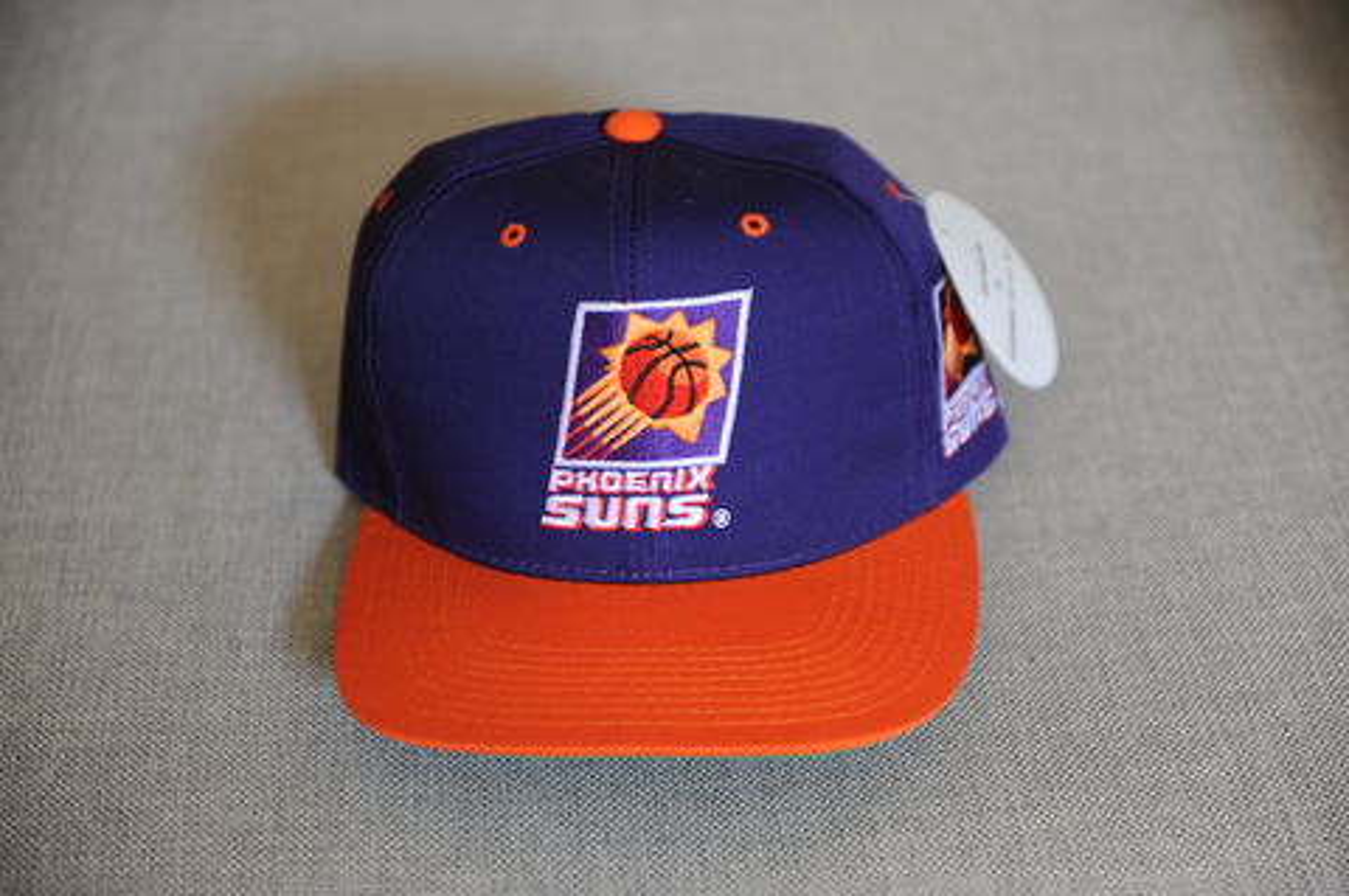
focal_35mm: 70
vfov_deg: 19.4
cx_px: 674
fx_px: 2620
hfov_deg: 28.9
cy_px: 448
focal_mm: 70
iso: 200
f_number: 2.8
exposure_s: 1/15
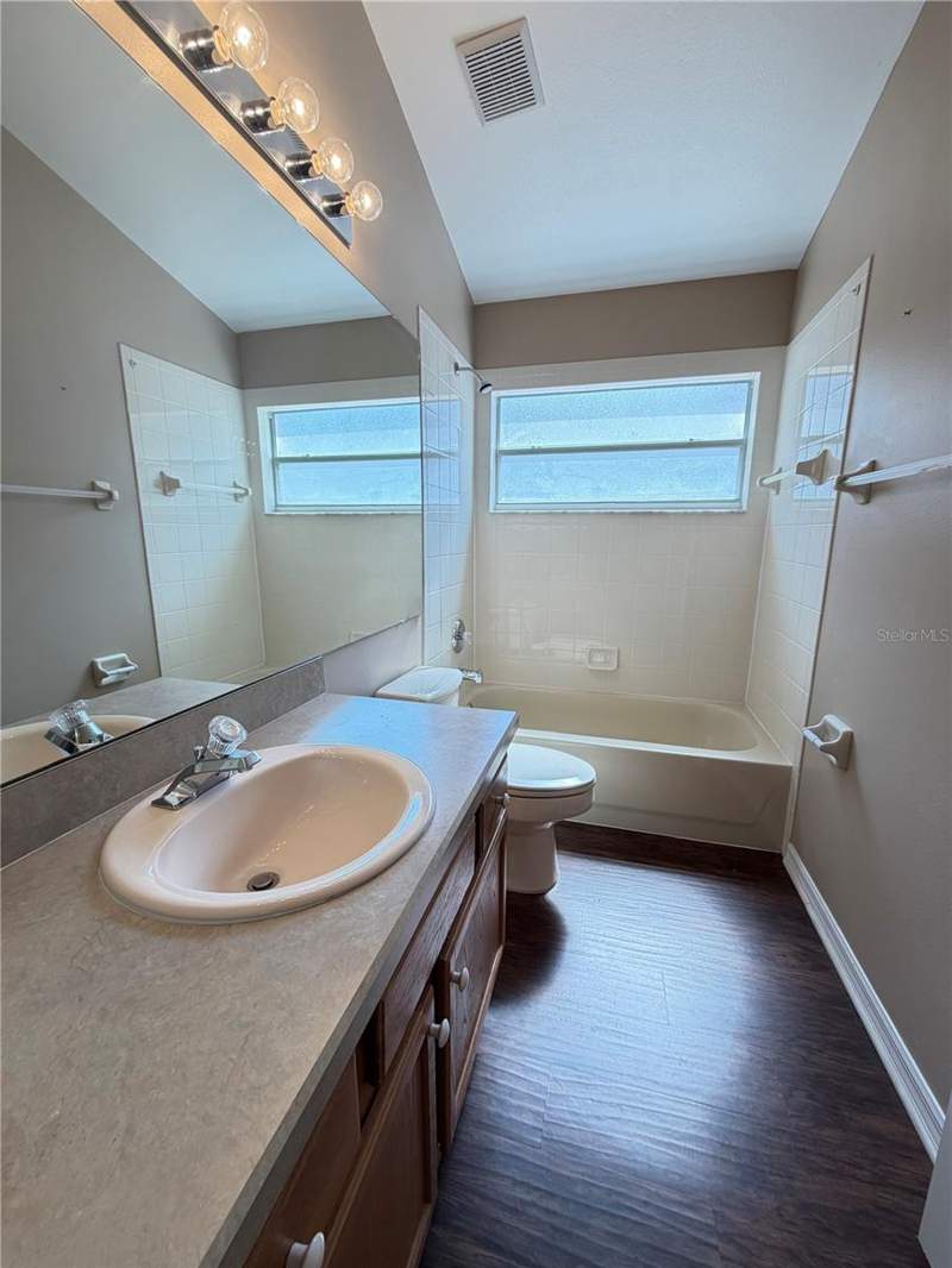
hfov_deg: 85.7
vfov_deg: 102.1
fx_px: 513
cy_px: 634
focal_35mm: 14
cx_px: 476
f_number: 2.2
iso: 160
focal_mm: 2.22
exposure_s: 1/120
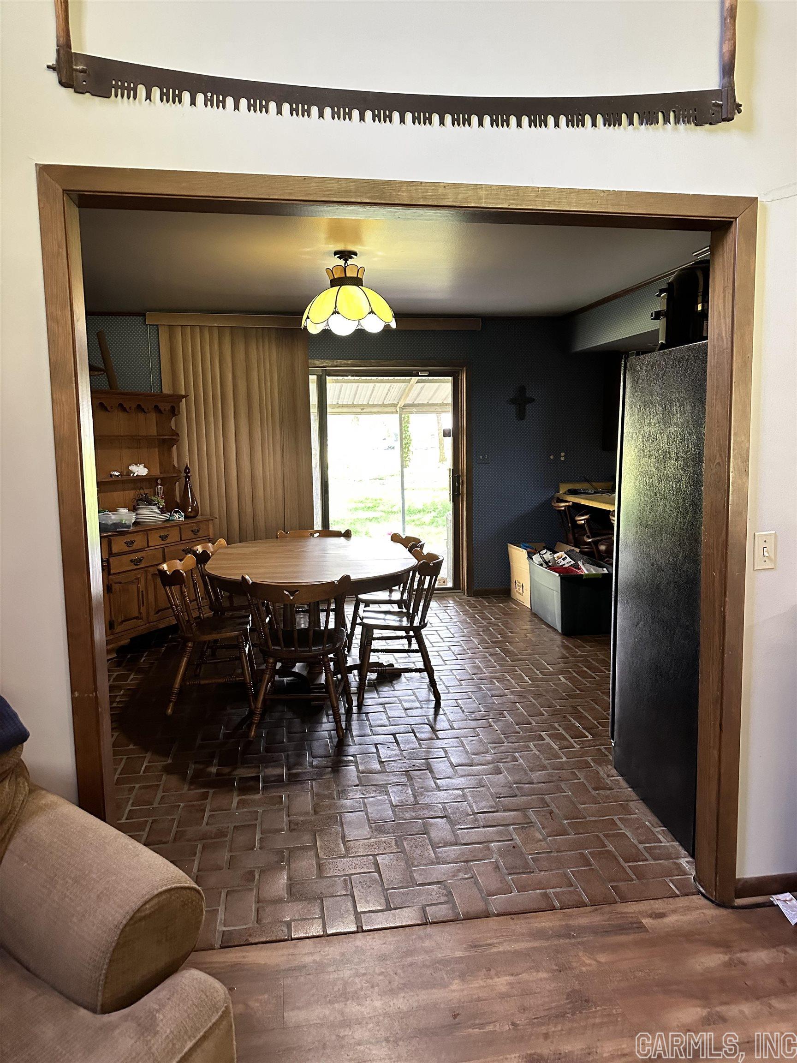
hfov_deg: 56.8
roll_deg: +1.8
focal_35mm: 24
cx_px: 398
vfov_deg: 71.6
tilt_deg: -7.1
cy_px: 532
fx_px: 737
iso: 500
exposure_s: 1/60
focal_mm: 6.86
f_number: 1.78
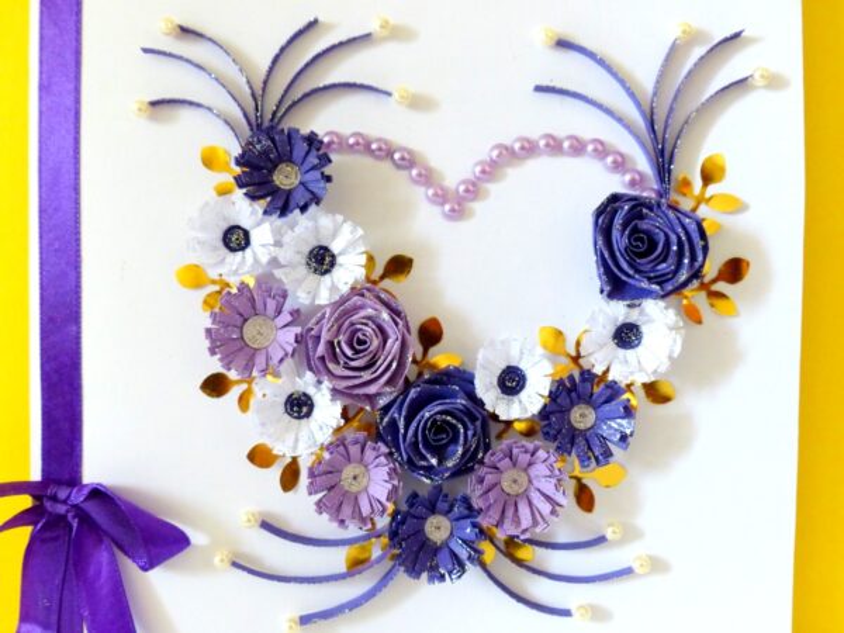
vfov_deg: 42.9
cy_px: 316
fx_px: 805
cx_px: 422
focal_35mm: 33
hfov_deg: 55.4
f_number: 2.8
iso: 400
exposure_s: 1/30
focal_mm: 5.9
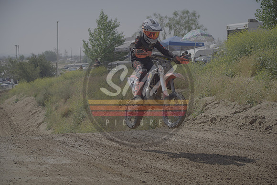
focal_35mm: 72
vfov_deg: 18.9
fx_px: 554
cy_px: 92
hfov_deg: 28.1
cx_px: 138
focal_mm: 72
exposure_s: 1/5000
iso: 800
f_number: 4
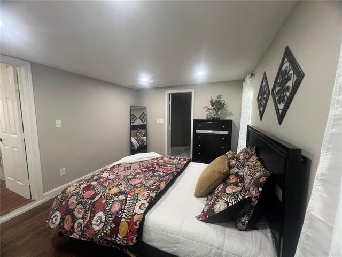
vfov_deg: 89.9
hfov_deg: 106.2
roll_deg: -0.2
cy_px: 128
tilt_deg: -6.9
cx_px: 171
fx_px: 128
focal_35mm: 13
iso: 320
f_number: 1.8
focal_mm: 1.57
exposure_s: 1/60
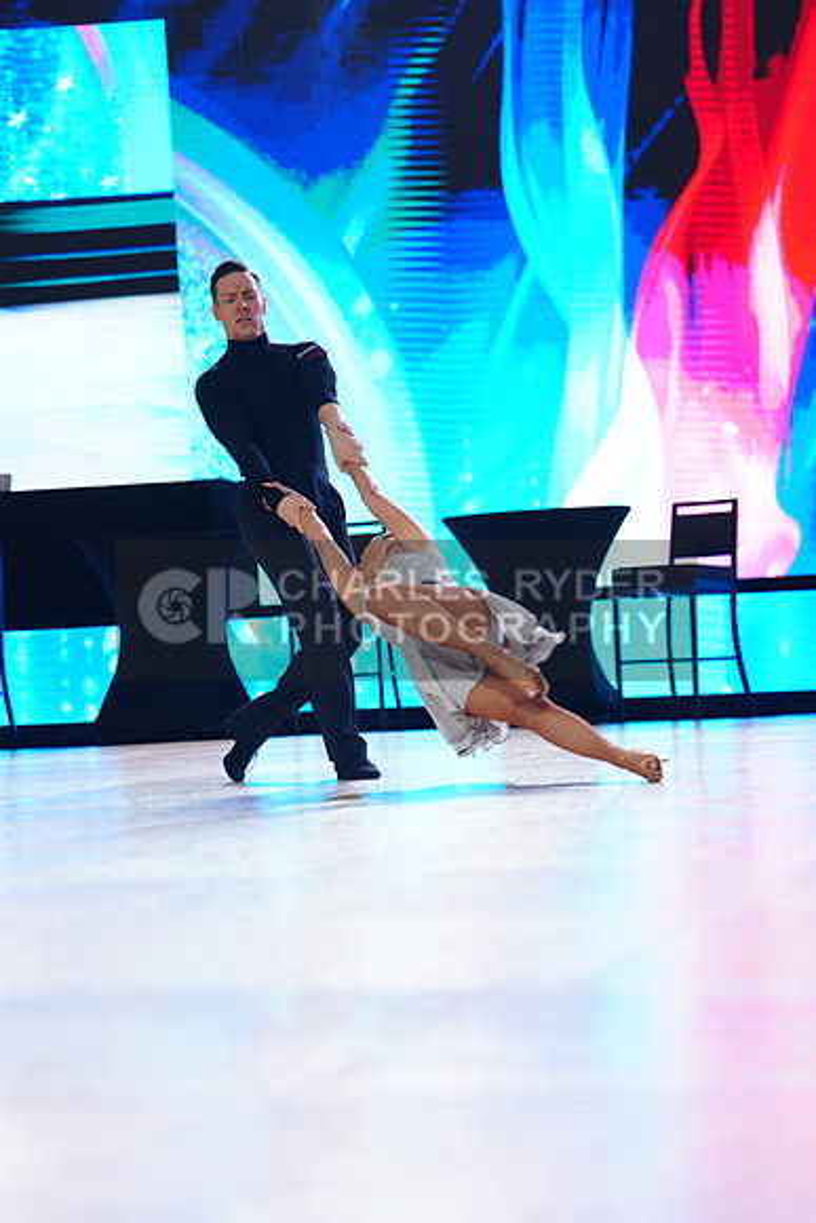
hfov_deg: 11.8
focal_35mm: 116
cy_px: 612
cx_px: 408
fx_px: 3941
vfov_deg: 17.6
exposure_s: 1/500
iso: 2000
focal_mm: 116
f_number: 2.8
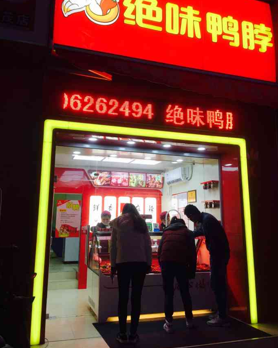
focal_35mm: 31
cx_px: 139
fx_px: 319
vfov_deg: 57.1
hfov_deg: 47.1
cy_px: 162
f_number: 2.2
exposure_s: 1/100
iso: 50
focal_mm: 4.15
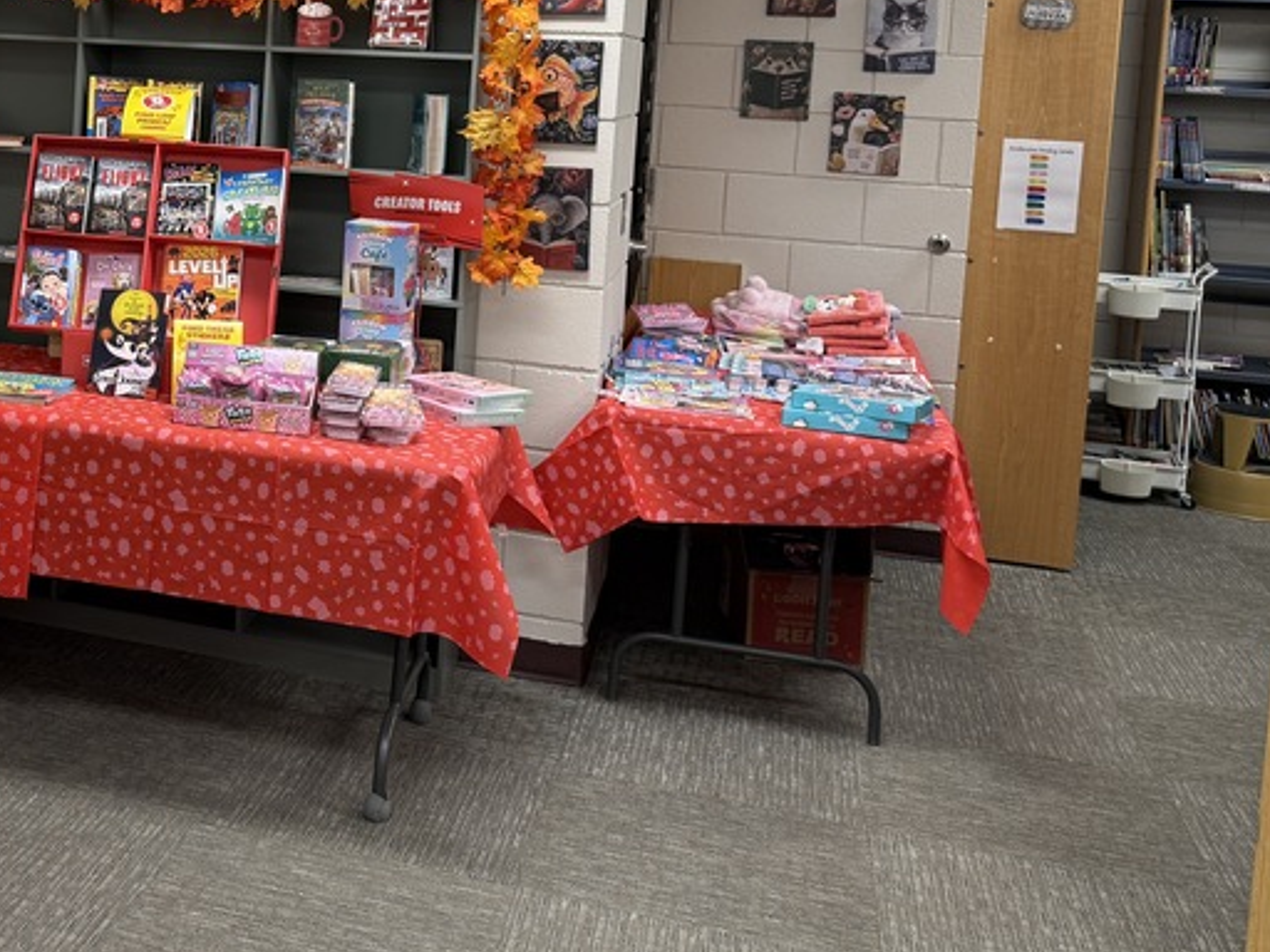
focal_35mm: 48
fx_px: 1761
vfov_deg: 29.5
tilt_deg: -4.2
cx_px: 47
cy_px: 166
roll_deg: -2.6
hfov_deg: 36.3
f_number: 1.78
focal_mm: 6.76
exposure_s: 1/60
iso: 100
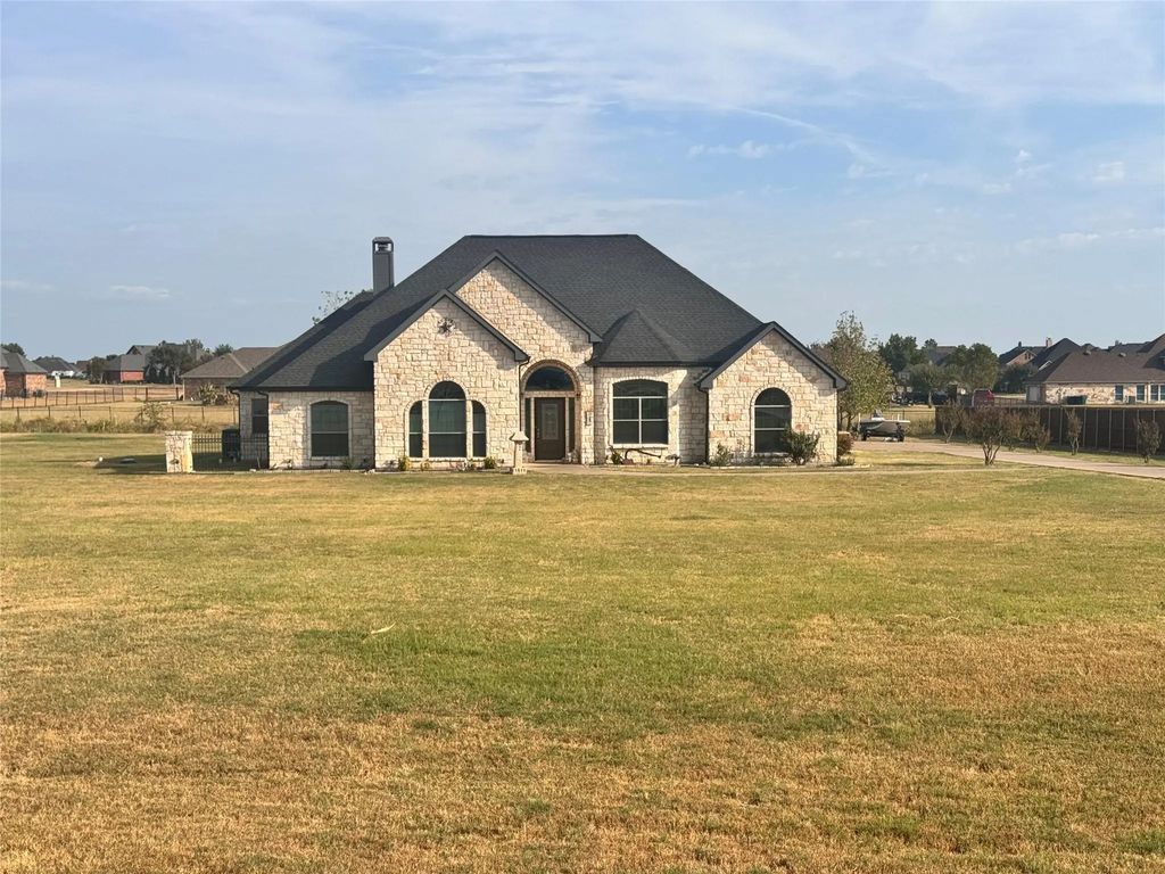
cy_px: 437
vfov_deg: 30.3
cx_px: 582
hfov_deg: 39.7
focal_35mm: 48
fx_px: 1615
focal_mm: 6.76
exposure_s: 1/4975
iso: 64
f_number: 1.78
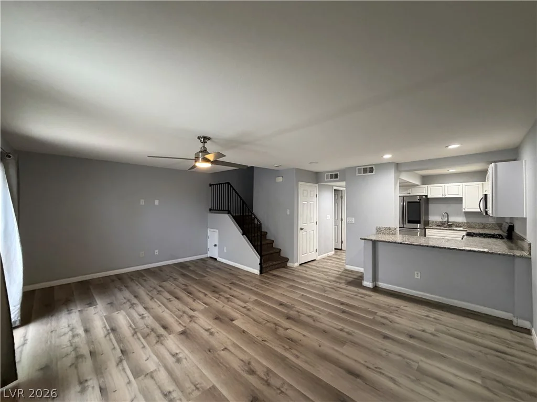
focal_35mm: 14
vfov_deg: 85.7
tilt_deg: +0.8
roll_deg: +0.7
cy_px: 201
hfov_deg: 102.1
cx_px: 268
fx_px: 217
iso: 320
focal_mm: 2.22
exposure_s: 1/60
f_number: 2.2
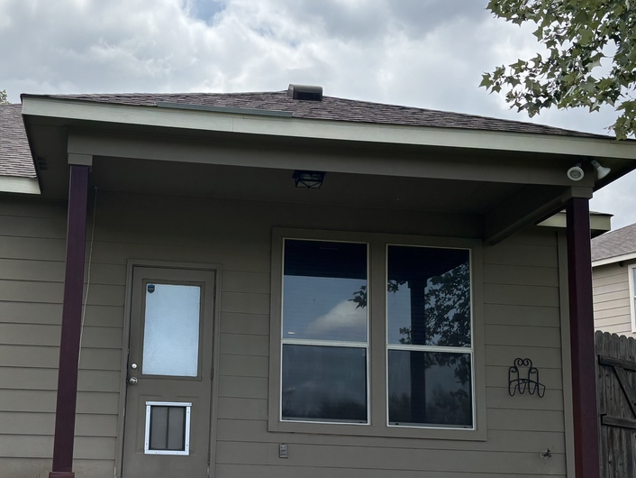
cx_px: 222
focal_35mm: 53
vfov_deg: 27.5
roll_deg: -1.1
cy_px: 272
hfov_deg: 35.9
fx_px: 974
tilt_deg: +10.8
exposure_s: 1/2857
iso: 50
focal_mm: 5.96
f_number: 1.6
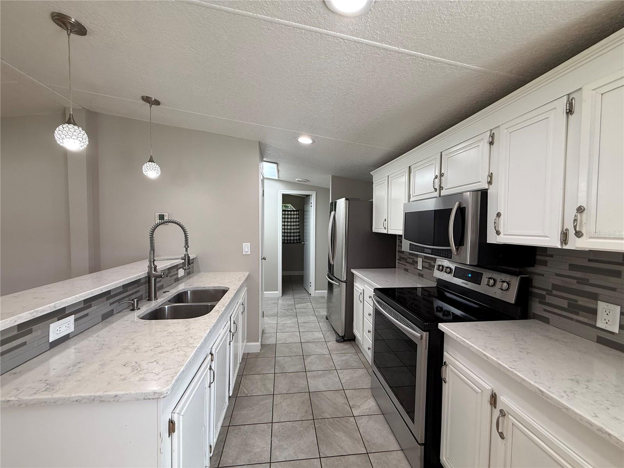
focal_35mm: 14
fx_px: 252
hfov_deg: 102.1
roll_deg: +0.1
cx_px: 312
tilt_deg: -2.1
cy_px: 234
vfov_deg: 85.7
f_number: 2.2
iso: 125
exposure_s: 1/120
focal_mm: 2.22
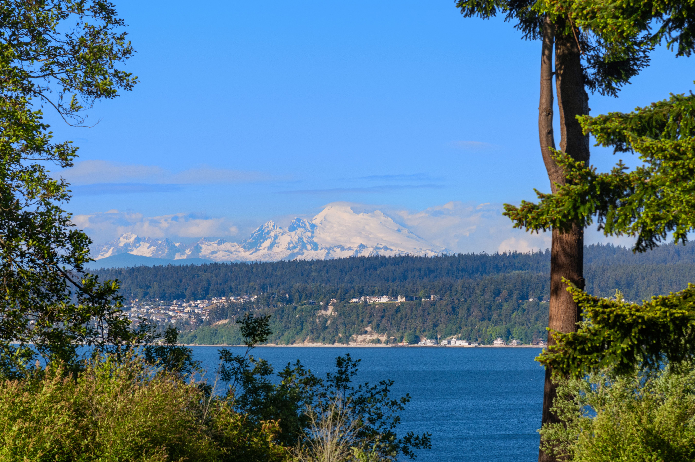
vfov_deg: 7.6
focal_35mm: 180
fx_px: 3473
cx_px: 348
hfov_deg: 11.4
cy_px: 231
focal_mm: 120
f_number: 9
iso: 250
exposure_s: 1/500
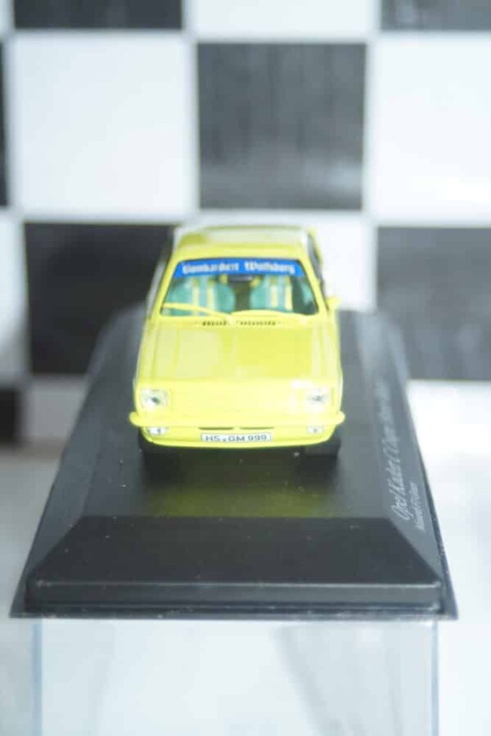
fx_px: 1688
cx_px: 246
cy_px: 368
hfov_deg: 16.6
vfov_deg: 24.6
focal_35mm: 82
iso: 500
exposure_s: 1/80
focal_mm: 55
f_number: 5
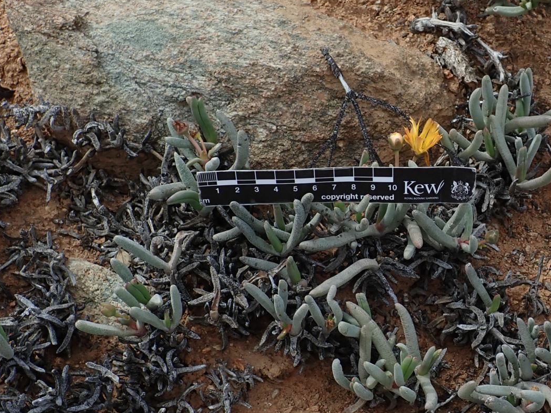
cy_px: 256
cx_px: 382
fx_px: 907
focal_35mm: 57
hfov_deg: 33.4
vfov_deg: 25.6
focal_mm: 5.5
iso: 100
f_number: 3.2
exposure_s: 1/640
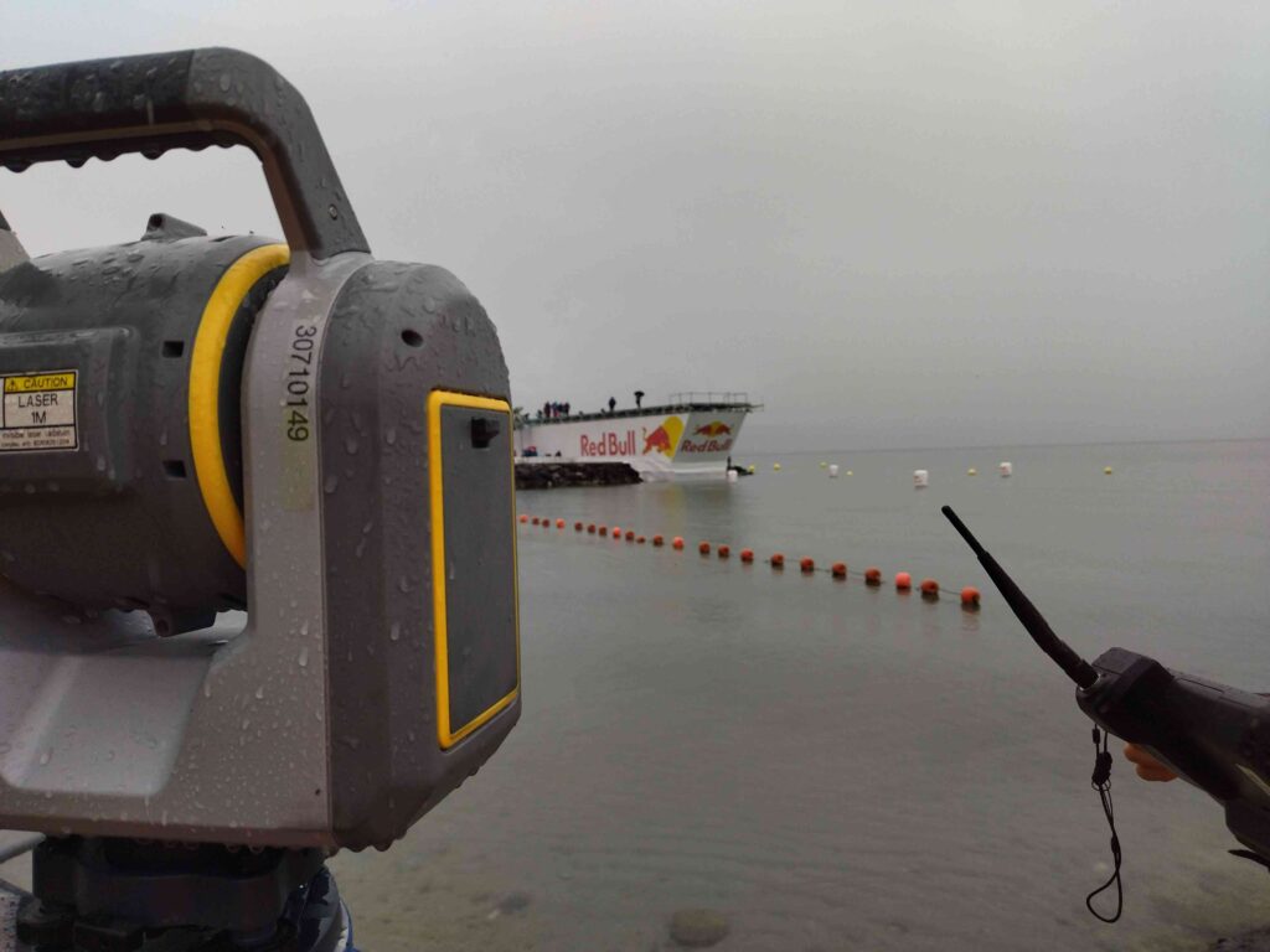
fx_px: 991
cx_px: 635
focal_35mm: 27
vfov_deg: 51.4
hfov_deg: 65.3
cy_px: 476
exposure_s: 1/954
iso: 99
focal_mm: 4.7
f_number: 1.8
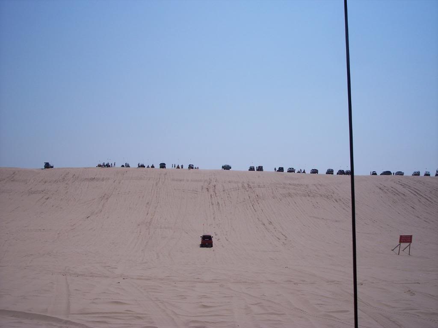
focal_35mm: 39
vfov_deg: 36.8
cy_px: 164
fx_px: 493
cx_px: 219
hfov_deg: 47.9
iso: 100
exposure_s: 1/1500
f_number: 5.6
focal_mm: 8
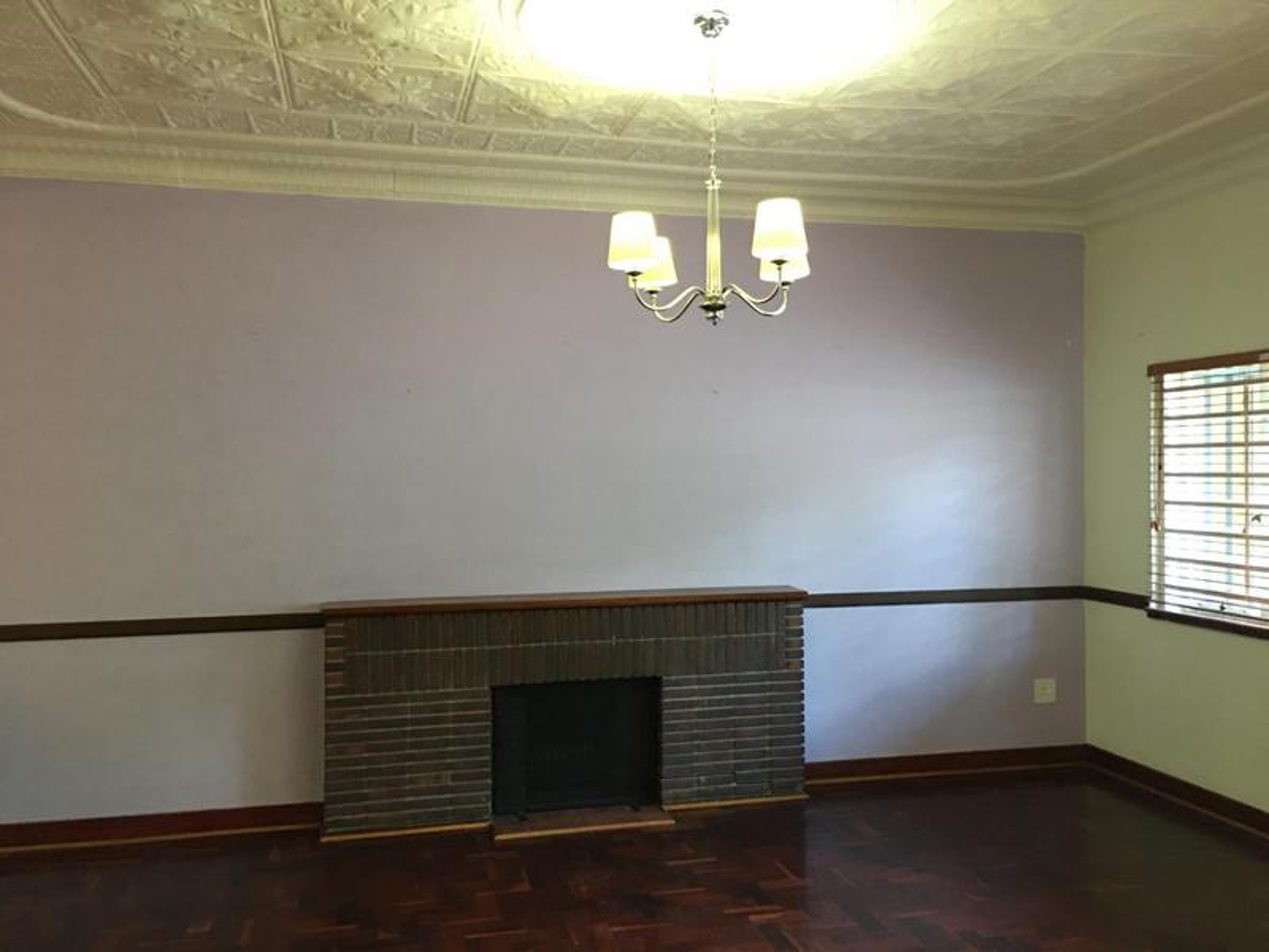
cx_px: 634
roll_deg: -0.5
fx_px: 1063
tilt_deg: +1.3
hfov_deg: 61.7
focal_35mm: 29
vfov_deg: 48.2
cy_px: 476
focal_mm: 4.15
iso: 125
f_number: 2.2
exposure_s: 1/8
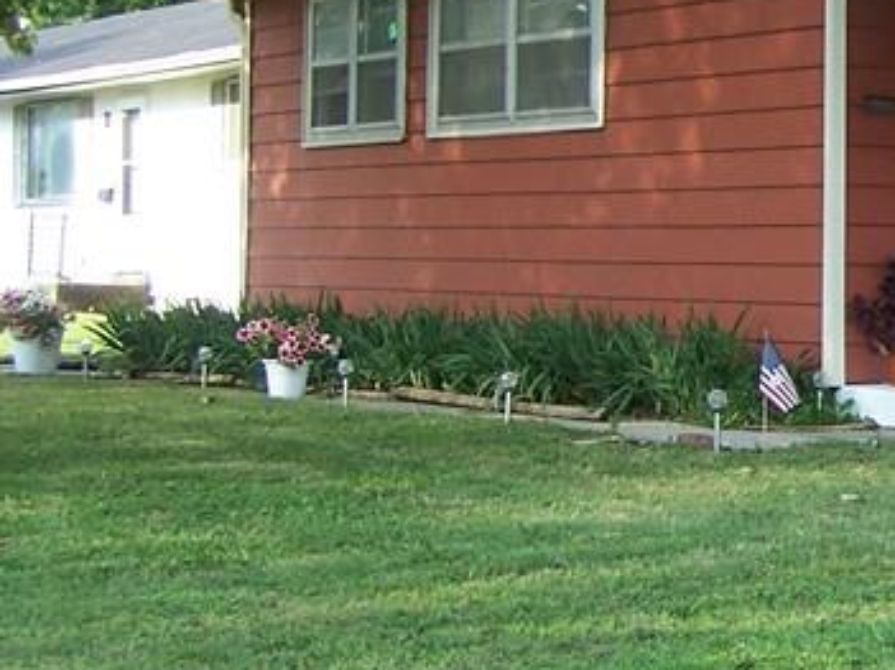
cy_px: 331
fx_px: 2869
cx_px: 1285
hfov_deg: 16.4
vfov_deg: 13.3
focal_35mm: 111
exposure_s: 1/200
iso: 80
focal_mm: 6.3
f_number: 2.8
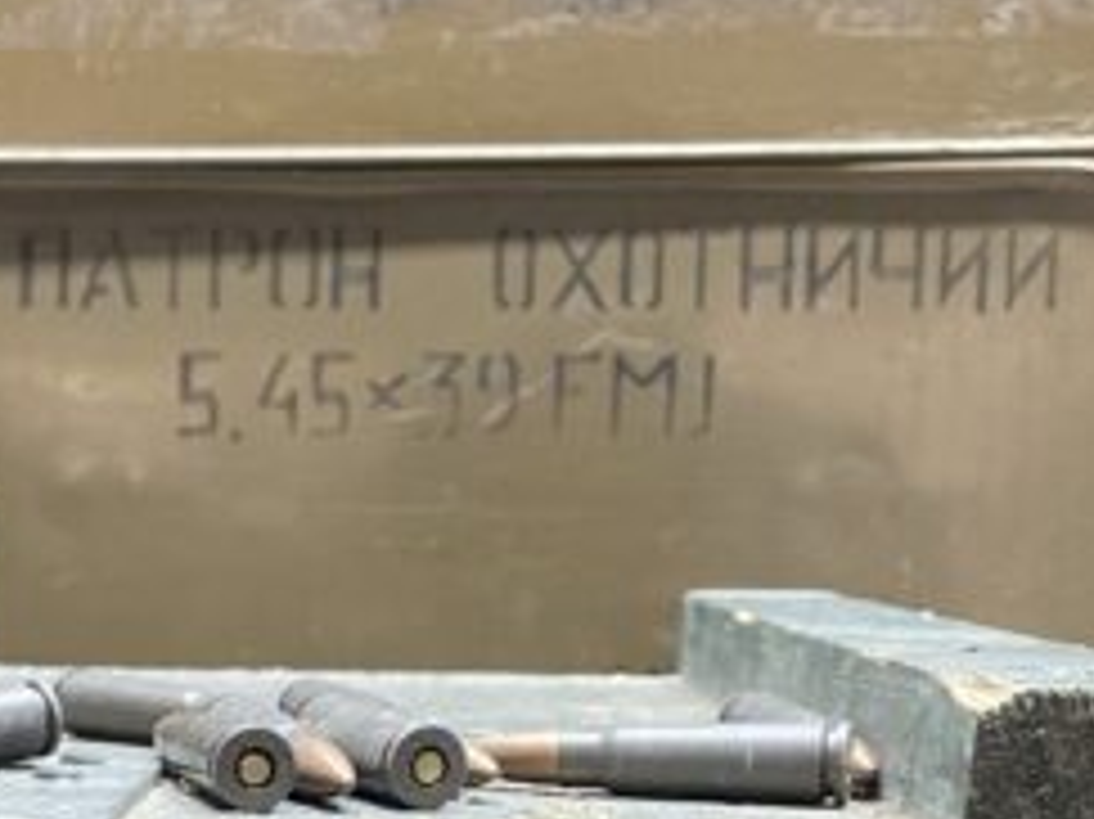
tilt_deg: -12.0
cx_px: 104
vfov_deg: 18.5
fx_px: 2369
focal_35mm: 75
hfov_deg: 25.2
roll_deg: -0.8
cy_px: 1015
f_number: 1.6
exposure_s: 1/60
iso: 320
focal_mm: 4.2
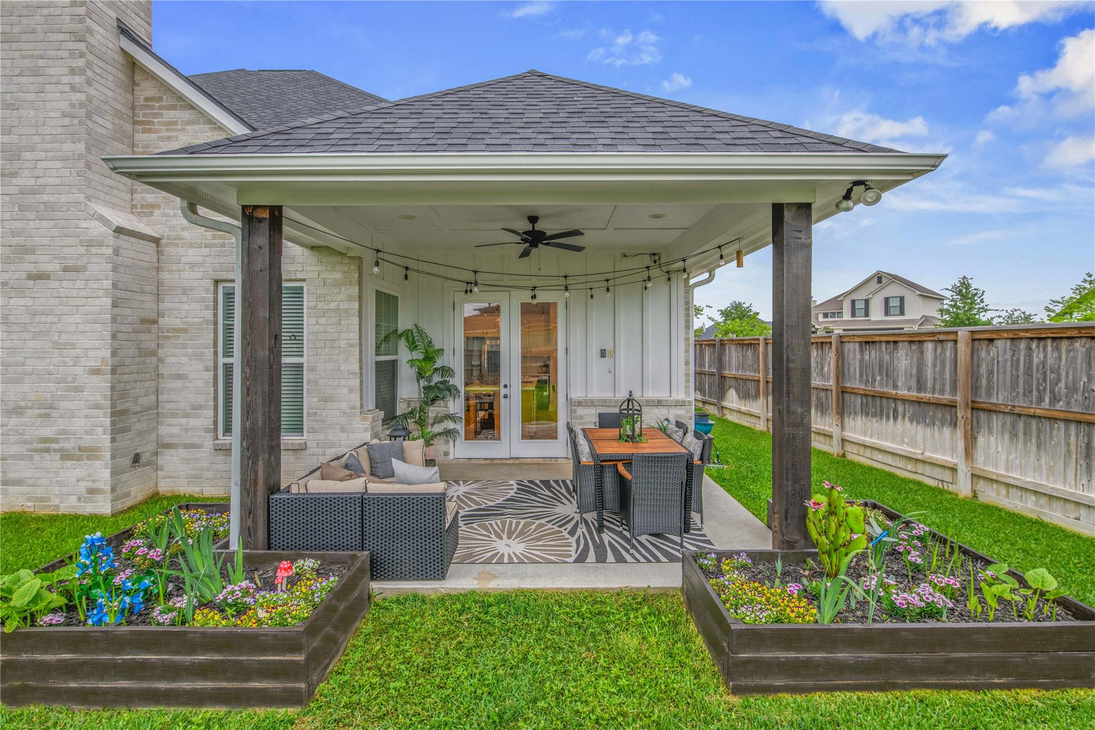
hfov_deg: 93.3
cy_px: 365
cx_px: 548
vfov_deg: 70.4
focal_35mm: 17
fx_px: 517
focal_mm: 17
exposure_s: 1/50
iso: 100
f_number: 7.1
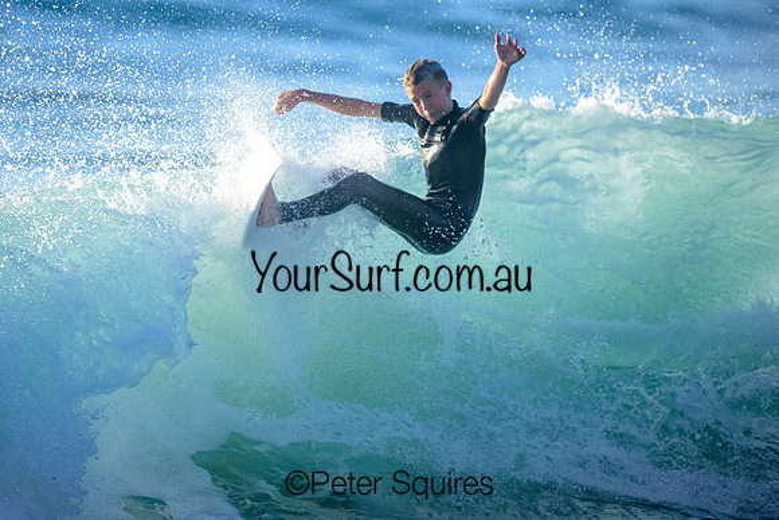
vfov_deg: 1.5
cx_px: 320
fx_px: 20416
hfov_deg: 2.2
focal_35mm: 943
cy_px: 213
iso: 560
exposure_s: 1/2500
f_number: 6.3
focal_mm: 800
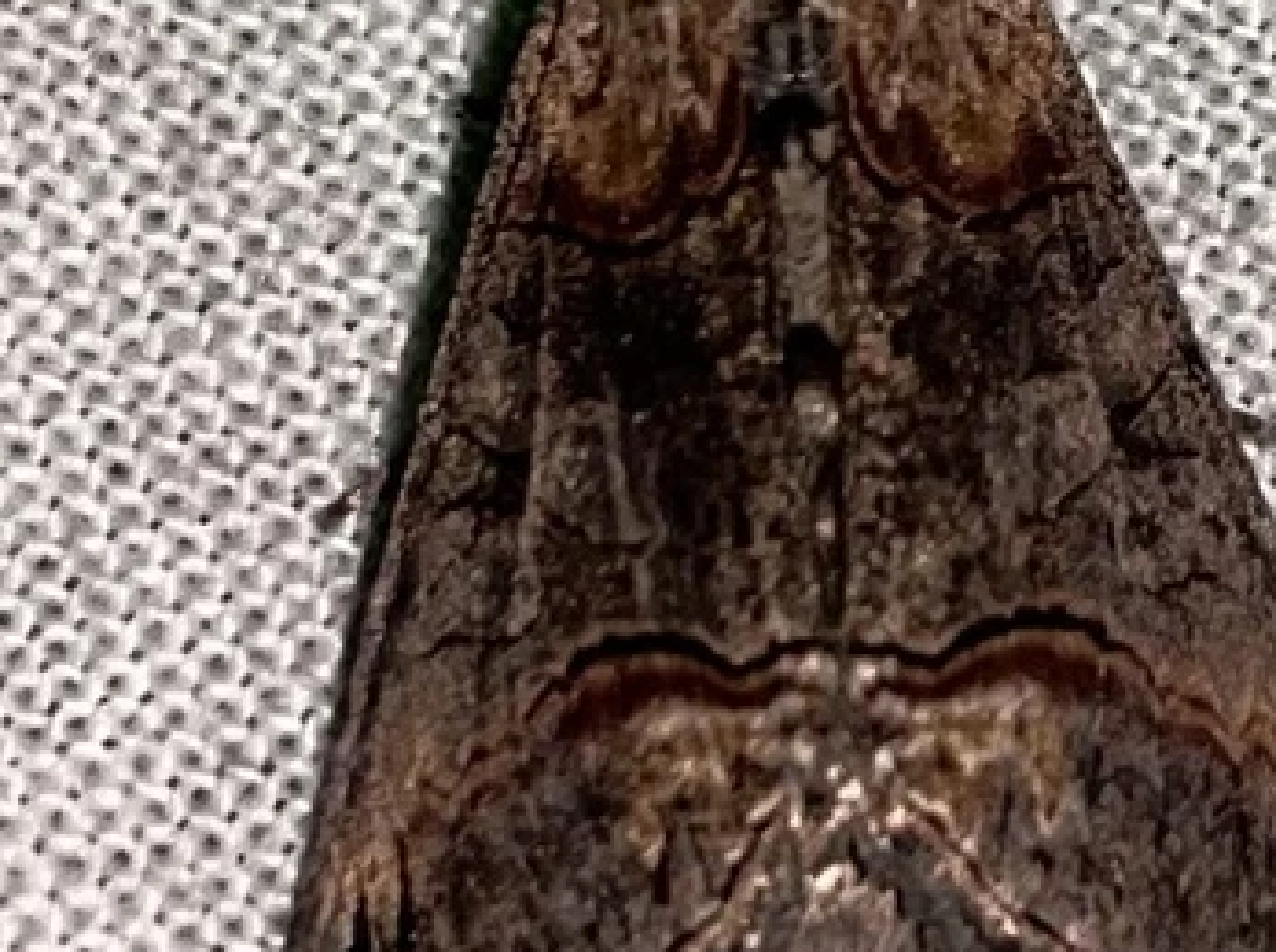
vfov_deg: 30.1
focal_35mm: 48
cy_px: 417
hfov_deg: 39.1
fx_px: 1766
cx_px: 886
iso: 32
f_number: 1.6
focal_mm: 5.1
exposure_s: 1/595
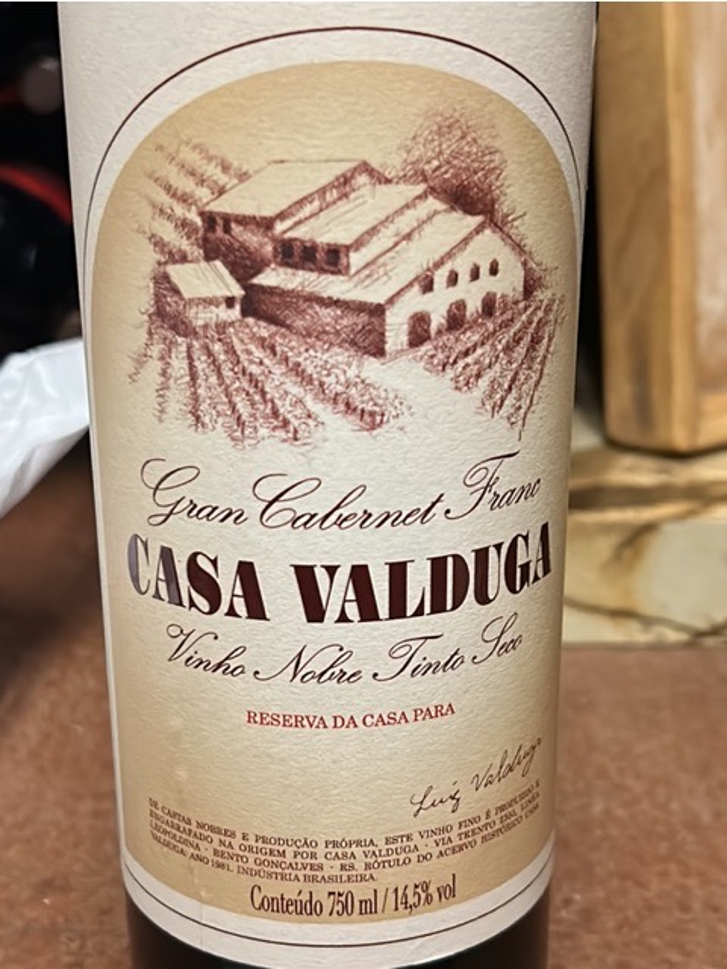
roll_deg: +0.0
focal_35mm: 27
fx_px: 756
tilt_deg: -17.7
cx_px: 364
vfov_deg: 65.3
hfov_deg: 51.4
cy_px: 484
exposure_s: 1/60
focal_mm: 5.7
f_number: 1.5
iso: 800
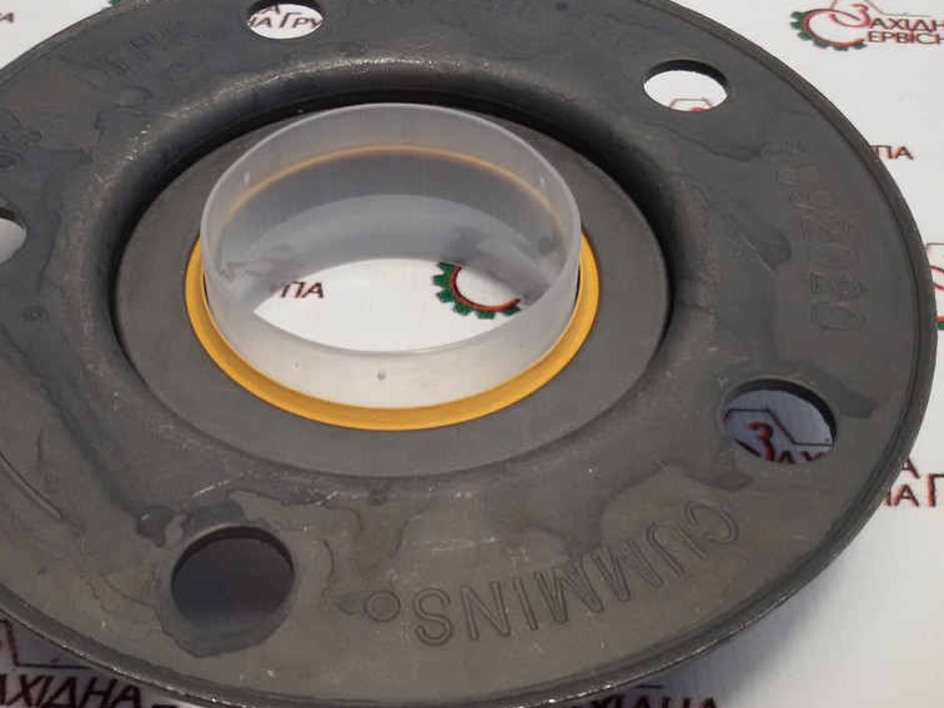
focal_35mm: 41
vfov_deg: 35.1
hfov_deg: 45.6
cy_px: 370
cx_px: 395
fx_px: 1118
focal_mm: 2.93
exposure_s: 1/50
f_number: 2.4
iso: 50
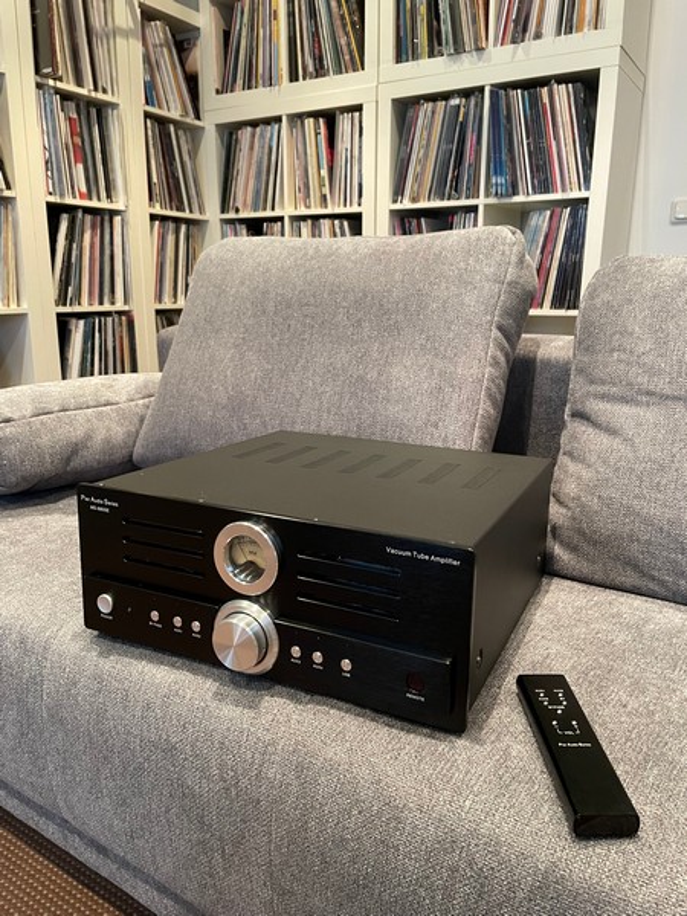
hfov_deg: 53.1
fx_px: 688
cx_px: 344
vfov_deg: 67.3
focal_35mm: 26
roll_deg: +0.2
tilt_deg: -13.8
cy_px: 458
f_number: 1.6
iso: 400
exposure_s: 1/50
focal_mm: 4.2
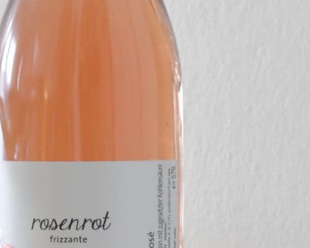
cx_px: 307
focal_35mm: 481
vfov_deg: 3.2
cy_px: 183
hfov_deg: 4.0
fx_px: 4413
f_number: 6.3
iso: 3200
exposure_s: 1/125
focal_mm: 86
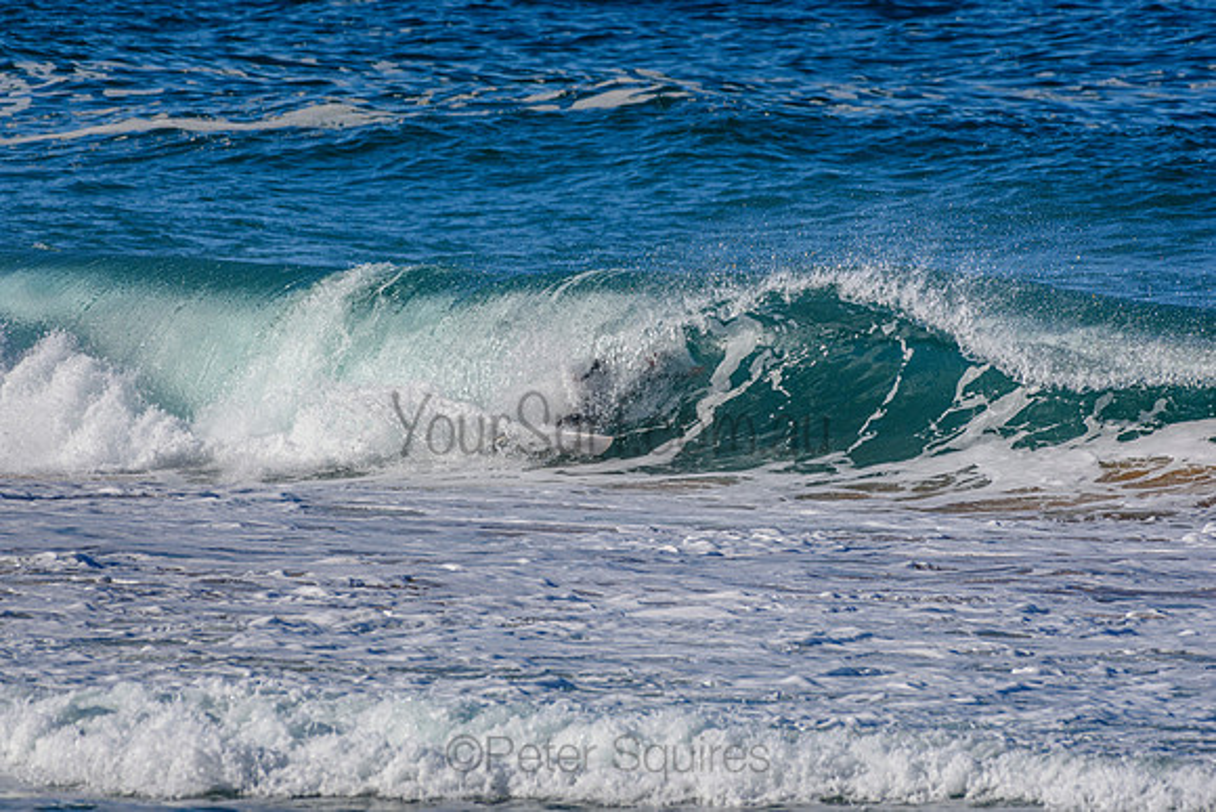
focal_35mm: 750
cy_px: 406
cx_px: 608
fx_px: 25338
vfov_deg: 1.8
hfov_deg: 2.7
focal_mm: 500
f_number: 5.6
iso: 220
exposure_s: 1/2000
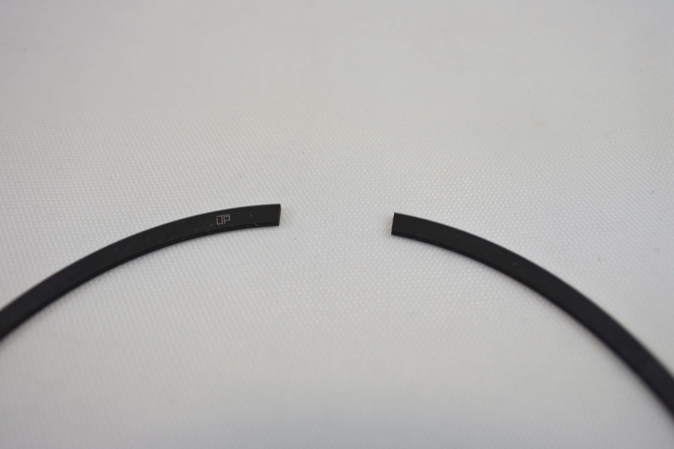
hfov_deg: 63.7
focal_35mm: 29
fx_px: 543
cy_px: 224
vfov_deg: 45.0
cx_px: 337
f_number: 3.5
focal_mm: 10.8
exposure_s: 1/250
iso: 320
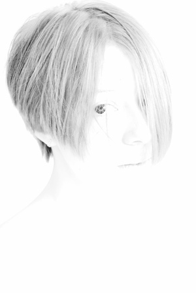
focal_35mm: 82
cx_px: 98
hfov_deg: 16.6
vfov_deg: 24.6
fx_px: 674
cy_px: 146
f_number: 5.6
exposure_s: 1/20
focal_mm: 55
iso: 3200
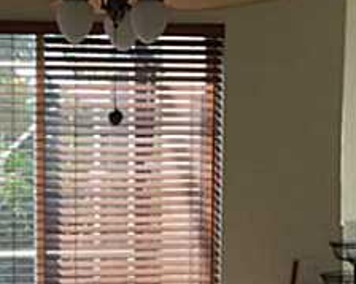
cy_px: 281
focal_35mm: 101
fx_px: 1064
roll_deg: -0.1
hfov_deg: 18.8
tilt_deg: -4.5
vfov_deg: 15.0
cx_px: 75
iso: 50
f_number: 2.2
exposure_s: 1/120
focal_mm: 4.15
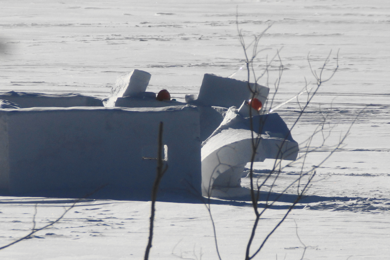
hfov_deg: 5.5
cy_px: 130
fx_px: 4062
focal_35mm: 375
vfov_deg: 3.7
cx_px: 195
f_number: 6.3
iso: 100
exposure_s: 1/400
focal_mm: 250
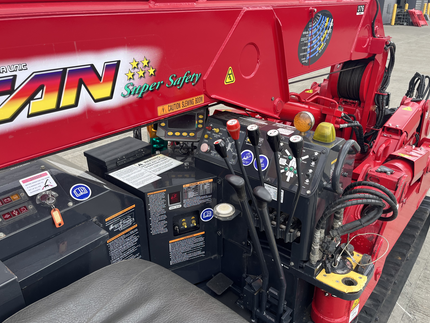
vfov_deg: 49.7
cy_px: 150
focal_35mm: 28
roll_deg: -0.4
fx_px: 348
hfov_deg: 63.4
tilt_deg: -23.5
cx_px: 225
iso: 50
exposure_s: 1/555
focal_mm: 5.1
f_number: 1.6
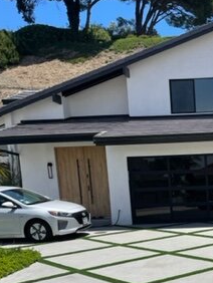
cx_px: 228
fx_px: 483
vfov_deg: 30.6
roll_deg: +2.5
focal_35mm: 59
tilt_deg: -8.9
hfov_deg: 23.5
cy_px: 275
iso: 32
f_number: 1.6
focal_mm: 4.2
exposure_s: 1/5051
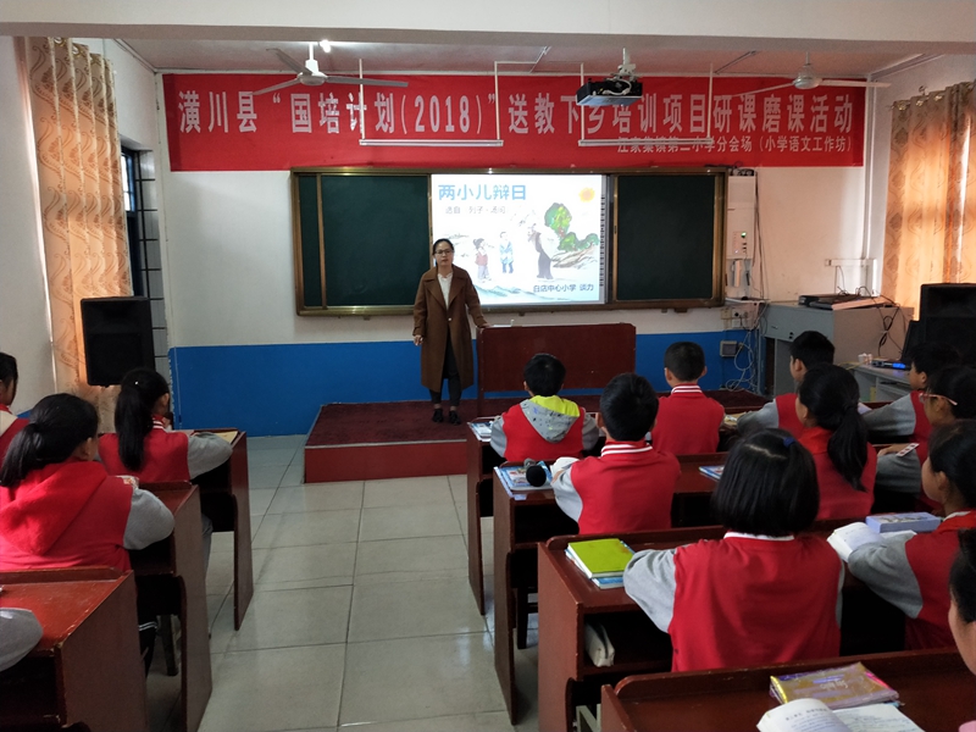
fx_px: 648
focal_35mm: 23
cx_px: 488
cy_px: 366
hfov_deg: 73.9
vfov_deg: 58.9
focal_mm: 3.99
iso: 225
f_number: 1.7
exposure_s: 1/33
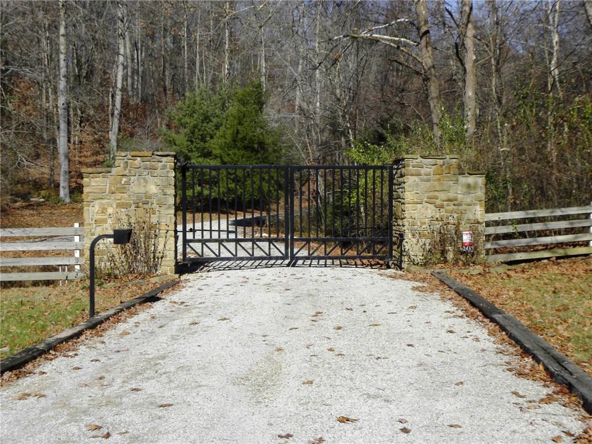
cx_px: 296
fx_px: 787
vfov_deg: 31.5
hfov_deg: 41.2
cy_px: 222
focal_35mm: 46
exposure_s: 1/293
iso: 64
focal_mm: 8.2
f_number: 5.6
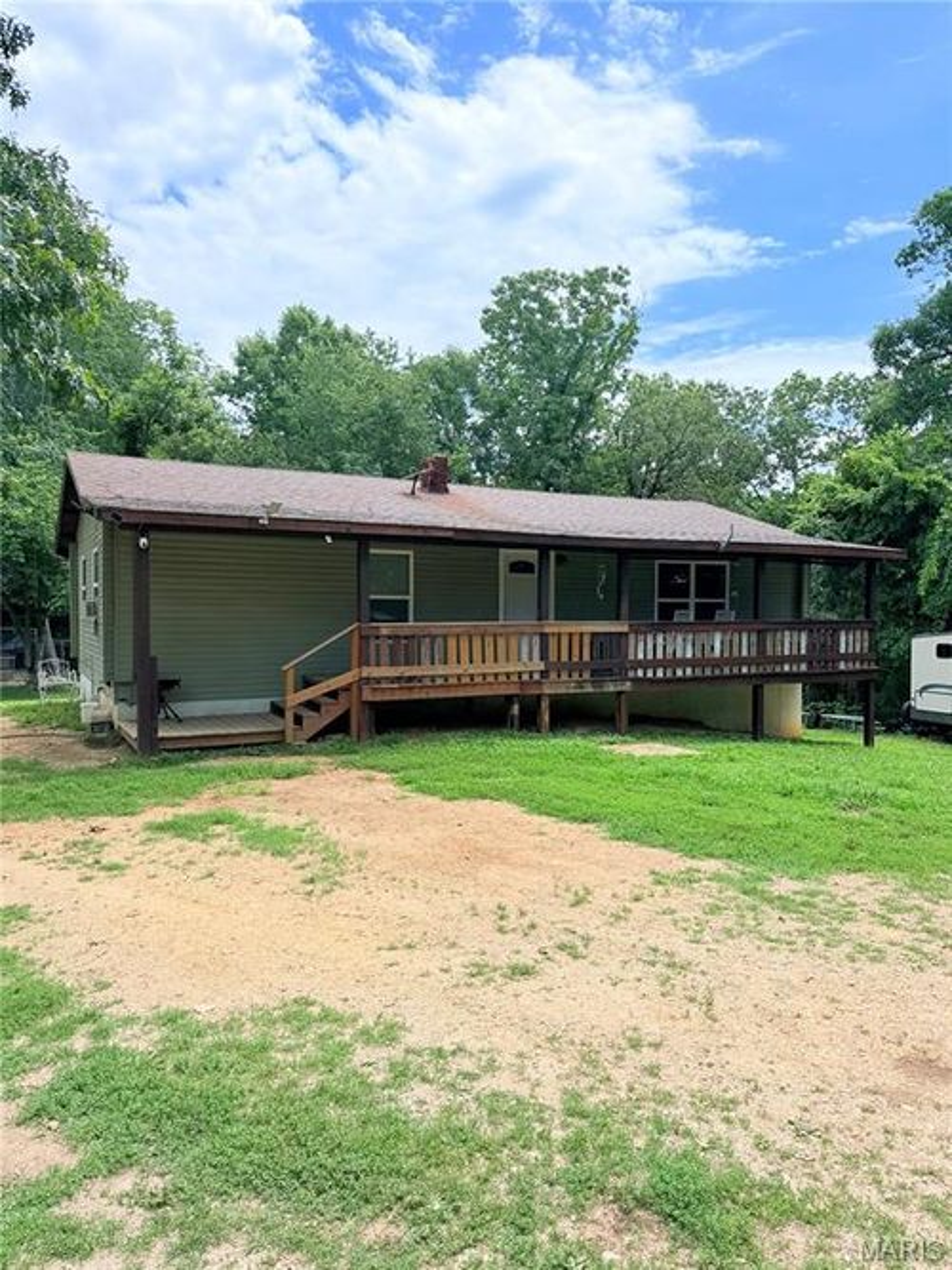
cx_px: 476
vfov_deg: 71.6
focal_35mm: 24
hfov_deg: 56.8
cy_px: 635
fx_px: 880
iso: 125
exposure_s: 1/4975
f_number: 1.78
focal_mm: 6.76
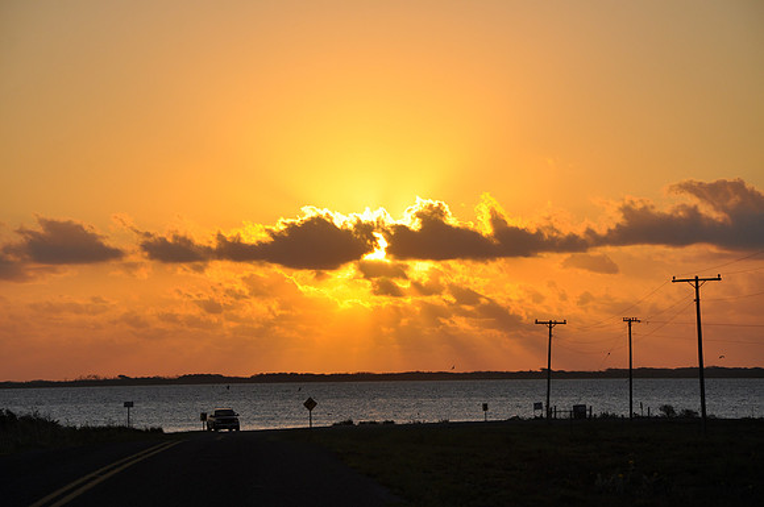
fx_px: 3338
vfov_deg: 8.7
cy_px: 254
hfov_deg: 13.1
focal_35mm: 158
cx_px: 382
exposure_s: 1/400
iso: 200
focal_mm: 105
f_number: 10
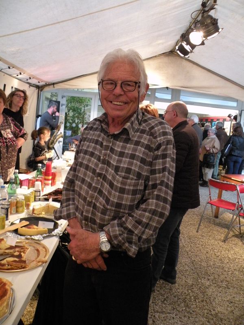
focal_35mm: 27
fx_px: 254
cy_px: 162
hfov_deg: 51.4
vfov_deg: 65.3
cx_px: 122
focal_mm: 4.7
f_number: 2.8
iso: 400
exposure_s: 1/60
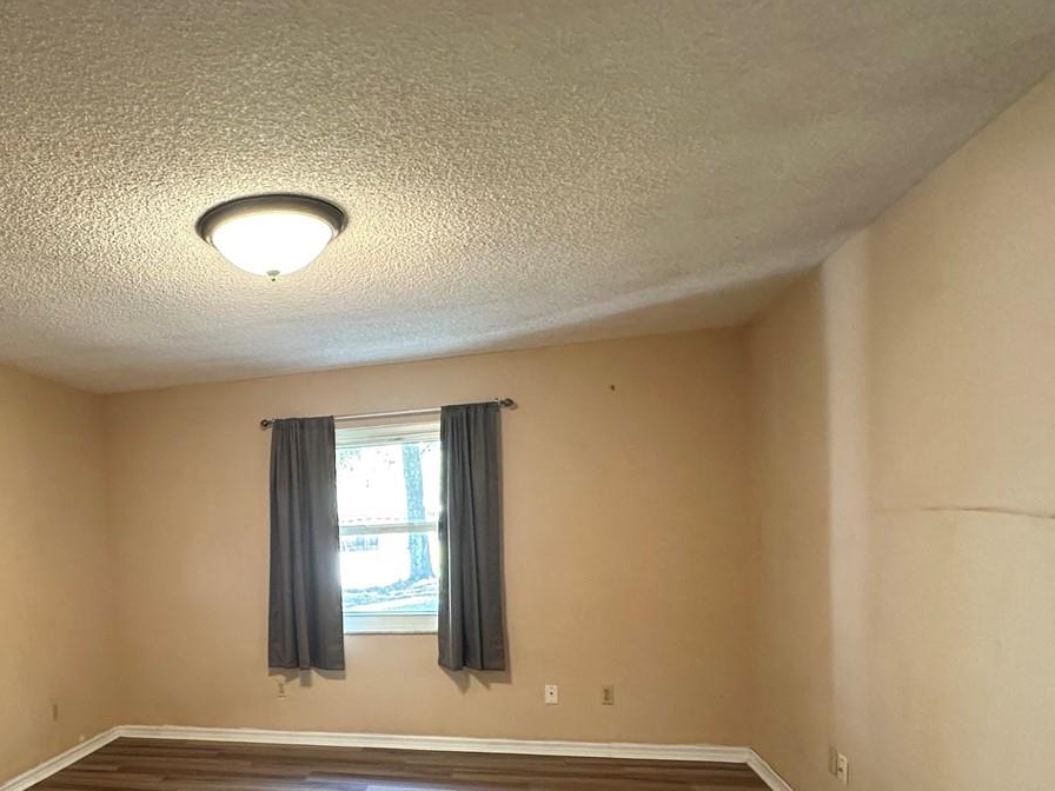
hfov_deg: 65.7
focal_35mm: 25
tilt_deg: -2.6
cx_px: 281
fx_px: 762
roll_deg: +2.1
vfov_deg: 52.9
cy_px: 573
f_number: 2.2
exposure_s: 1/60
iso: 800
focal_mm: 2.22
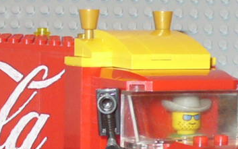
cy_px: 153
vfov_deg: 12.9
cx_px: 70
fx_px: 649
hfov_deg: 20.7
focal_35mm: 100
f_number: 2.8
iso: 100
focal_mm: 6.1
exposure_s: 1/30
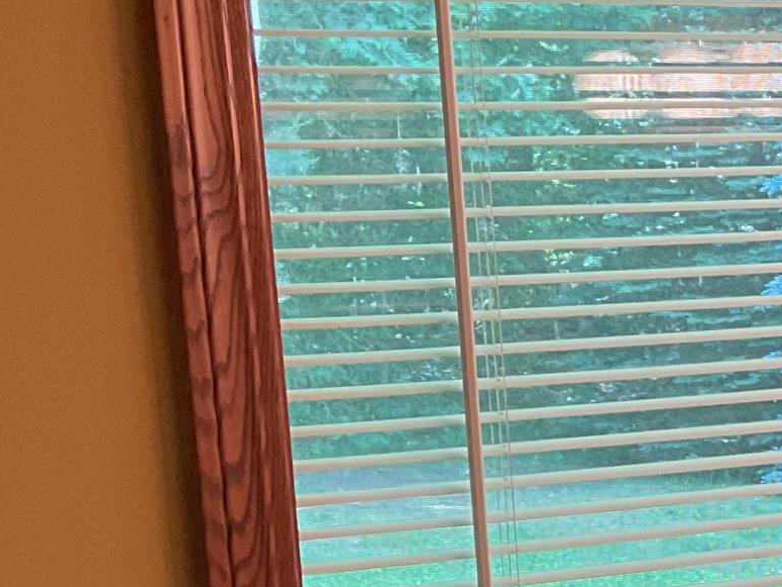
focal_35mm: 115
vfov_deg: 12.5
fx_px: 2598
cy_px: 743
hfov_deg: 16.4
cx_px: 938
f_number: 1.8
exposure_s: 1/60
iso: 64
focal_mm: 3
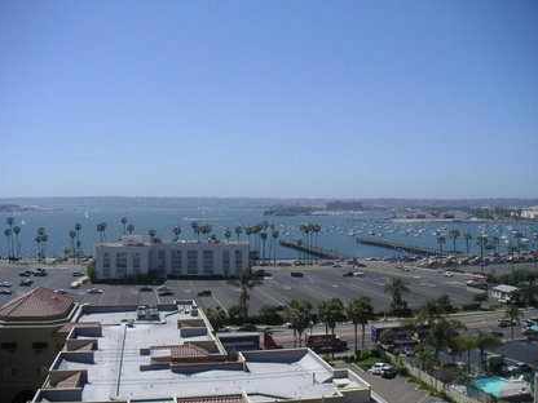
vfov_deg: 37.7
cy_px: 205
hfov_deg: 49.0
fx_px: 591
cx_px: 267
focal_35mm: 38
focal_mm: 5.7
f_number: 6.7
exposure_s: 1/250
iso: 50
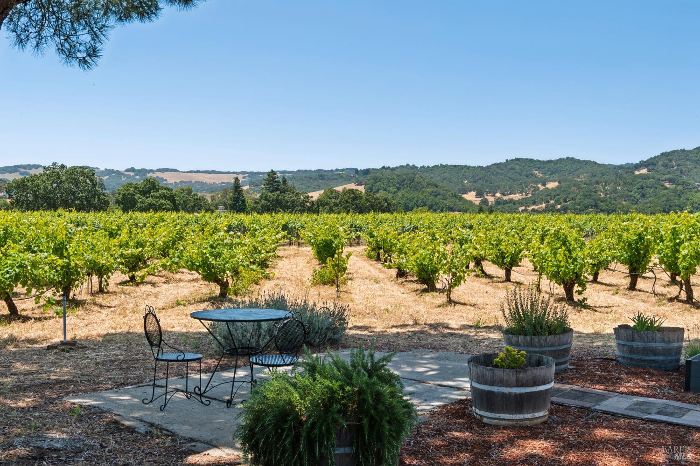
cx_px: 350
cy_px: 233
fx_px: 681
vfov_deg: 37.9
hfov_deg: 54.4
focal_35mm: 35
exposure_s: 1/50
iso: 320
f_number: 20
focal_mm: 35
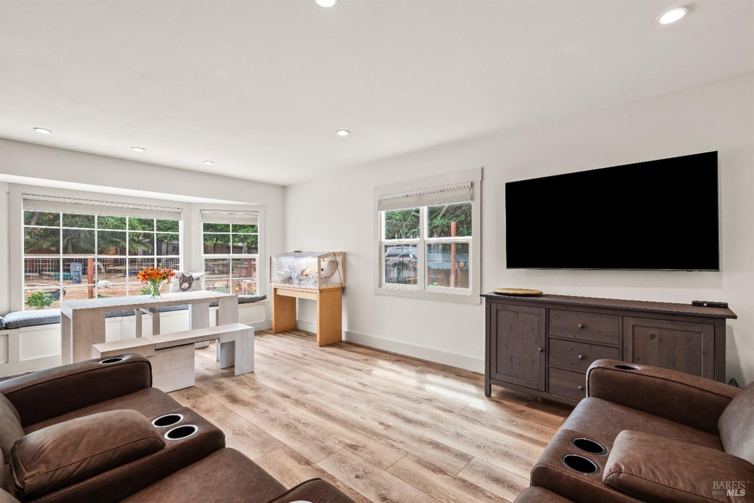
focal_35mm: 16
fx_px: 335
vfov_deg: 73.7
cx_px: 377
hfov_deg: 96.7
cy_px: 252
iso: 200
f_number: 8
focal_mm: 16
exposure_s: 1/3
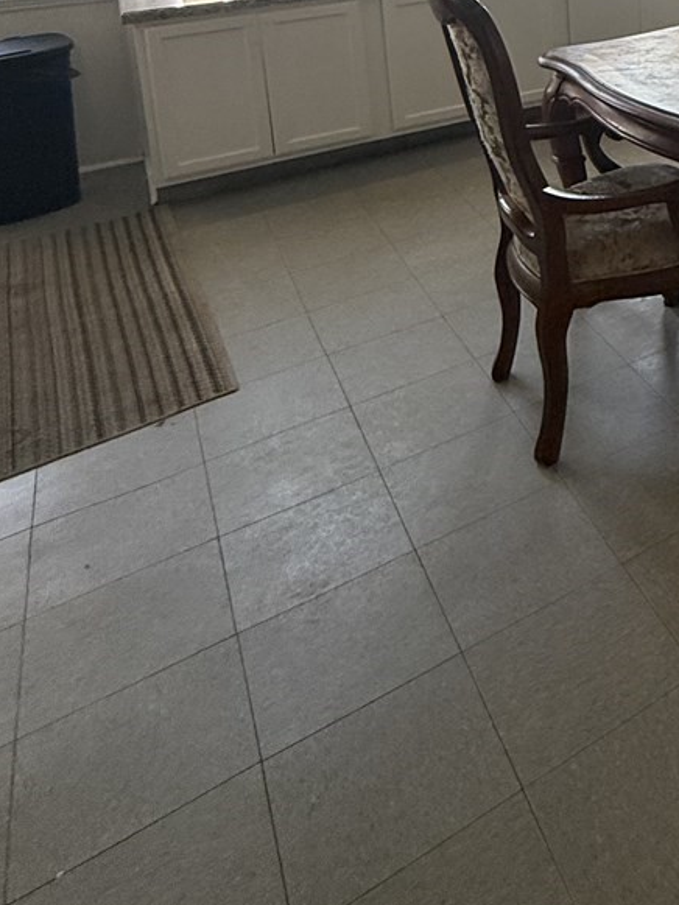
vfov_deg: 41.9
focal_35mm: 37
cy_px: -44
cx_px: 866
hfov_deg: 30.9
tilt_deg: -9.7
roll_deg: -0.8
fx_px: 967
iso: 160
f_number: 2.2
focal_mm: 2.22
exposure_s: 1/99
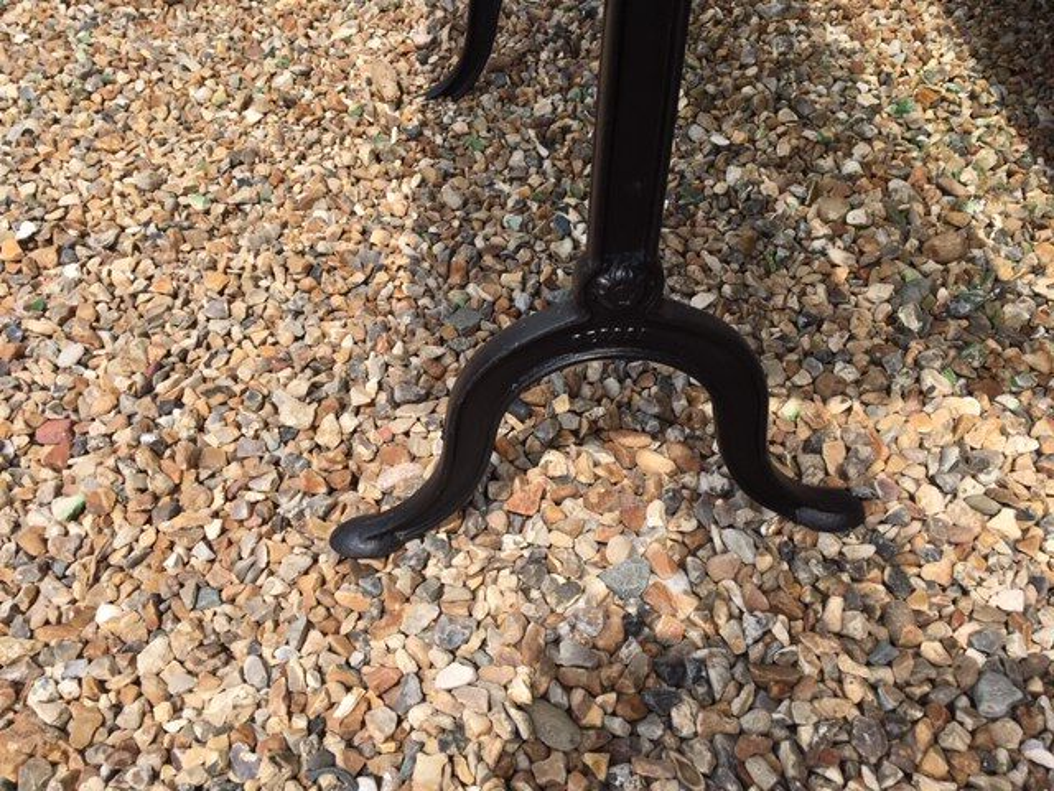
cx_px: 527
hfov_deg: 61.7
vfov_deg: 48.2
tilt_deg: -48.6
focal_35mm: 29
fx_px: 883
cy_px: 396
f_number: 2.2
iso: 25
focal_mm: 4.15
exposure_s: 1/1282
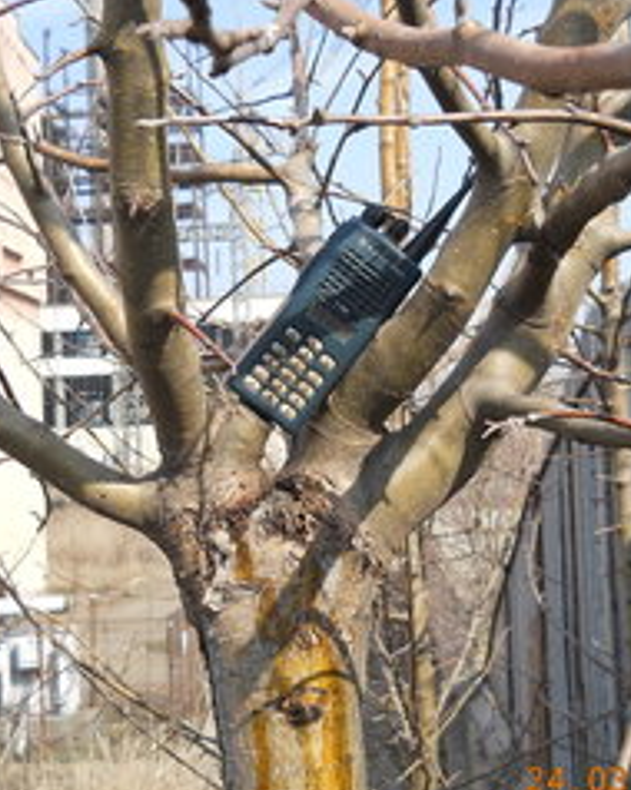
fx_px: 1379
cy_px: 430
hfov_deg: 25.8
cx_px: 325
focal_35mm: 59
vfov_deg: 32.0
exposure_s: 1/160
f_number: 5.5
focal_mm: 6.72
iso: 80
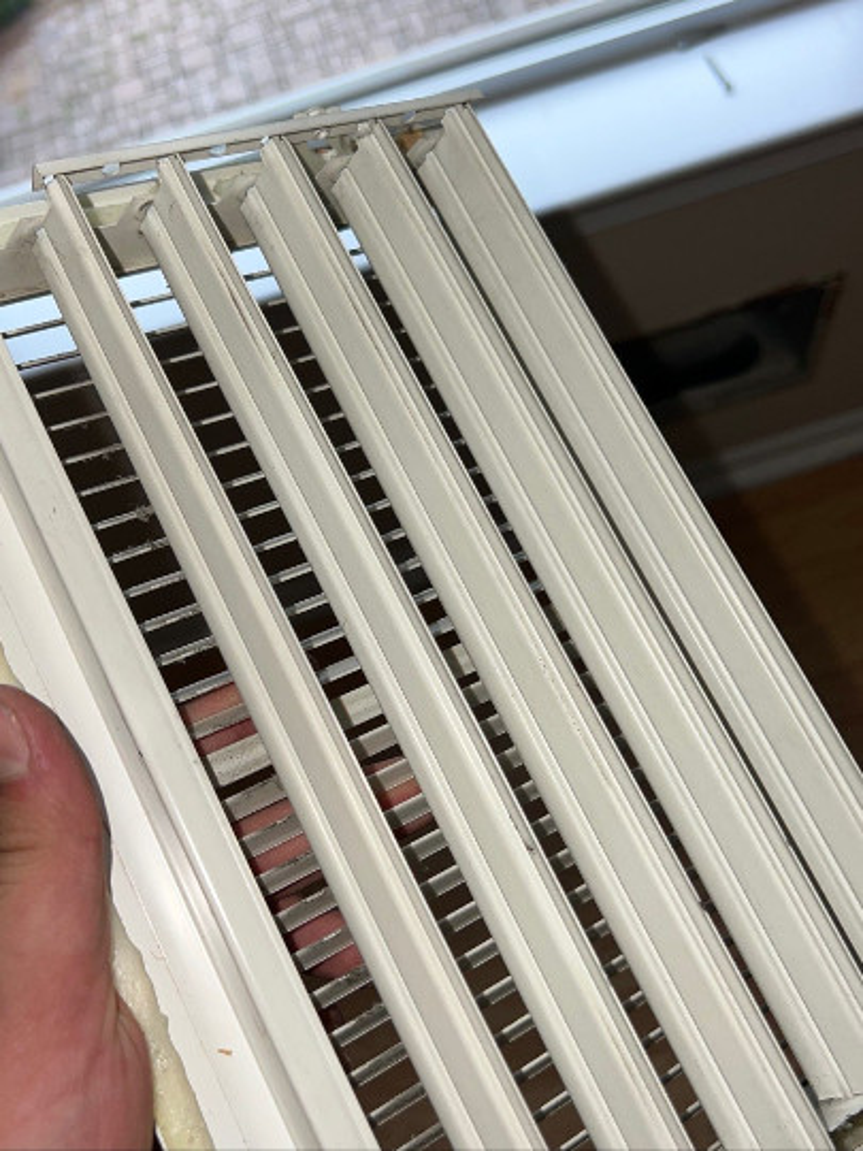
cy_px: 576
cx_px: 432
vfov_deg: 67.3
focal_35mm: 26
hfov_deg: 53.1
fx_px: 864
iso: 50
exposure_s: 1/121
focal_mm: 4.2
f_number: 1.8
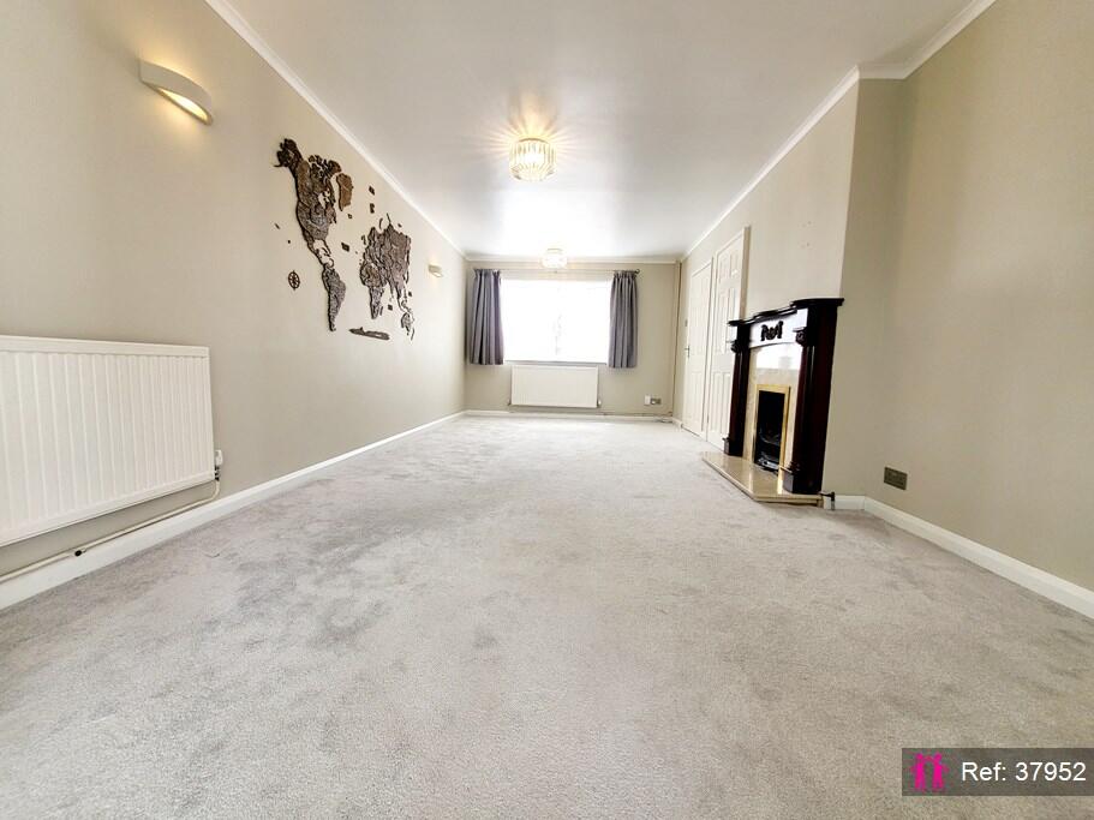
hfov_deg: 106.2
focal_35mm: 13
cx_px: 547
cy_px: 410
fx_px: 411
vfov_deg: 89.9
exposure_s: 1/100
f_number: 2.2
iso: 64
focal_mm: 1.74
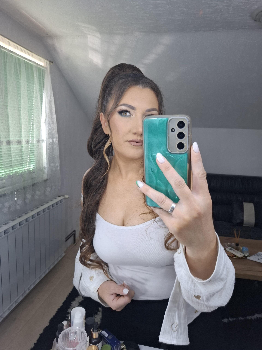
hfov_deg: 58.9
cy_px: 175
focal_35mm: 23
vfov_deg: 73.9
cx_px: 131
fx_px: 232
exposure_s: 1/100
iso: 160
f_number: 1.8
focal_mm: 5.54
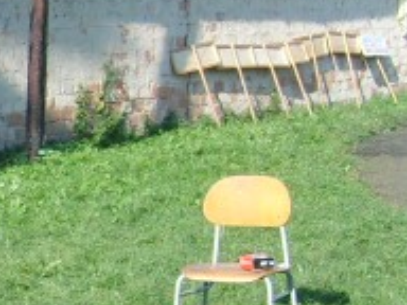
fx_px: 1717
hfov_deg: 12.0
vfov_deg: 10.0
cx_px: -420
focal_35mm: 146
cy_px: 400
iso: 50
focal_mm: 5.8
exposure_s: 1/500
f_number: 2.8
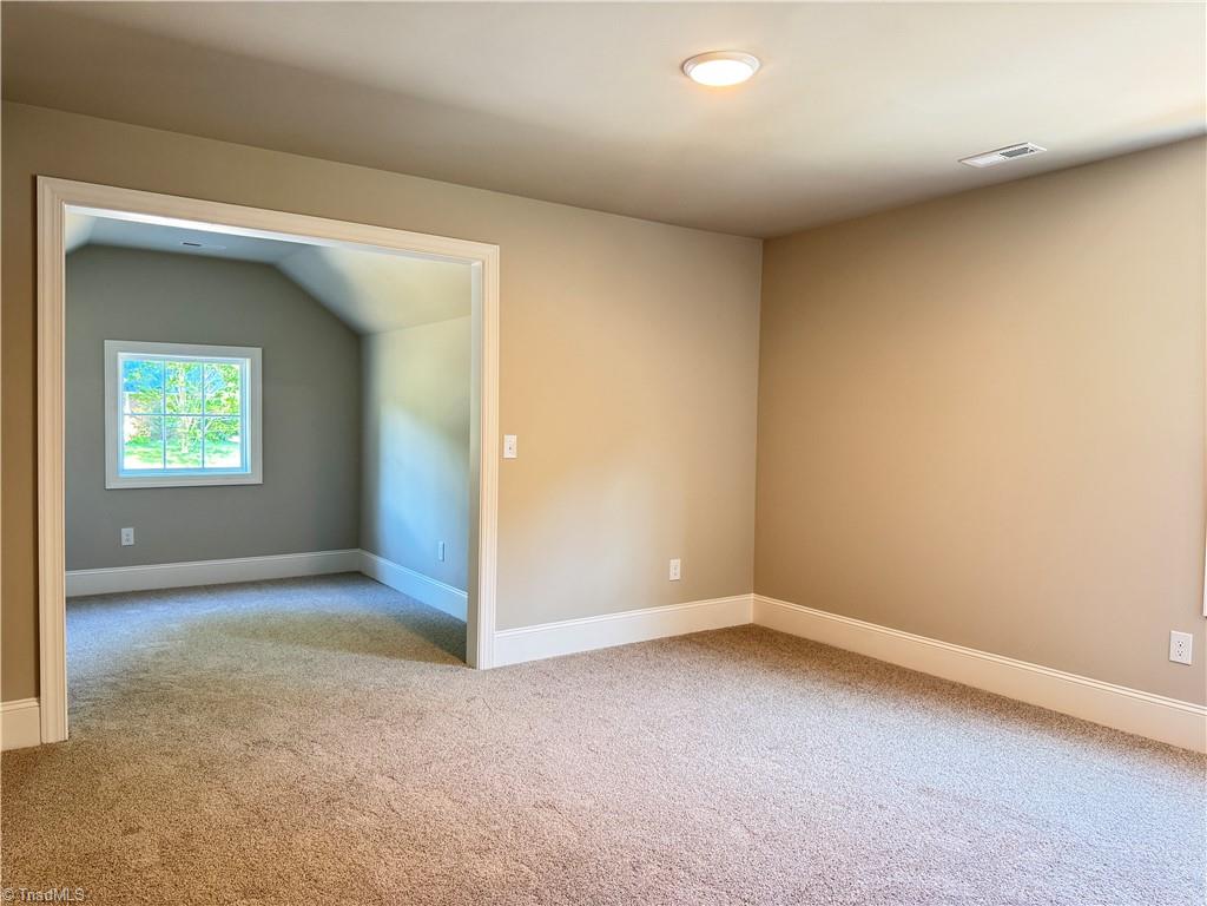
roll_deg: -1.0
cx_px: 604
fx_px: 837
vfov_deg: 56.8
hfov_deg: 71.6
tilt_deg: -2.6
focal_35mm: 24
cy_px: 453
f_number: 1.78
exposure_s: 1/60
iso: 250
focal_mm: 6.76
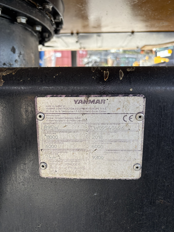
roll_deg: -1.4
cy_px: 116
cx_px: 87
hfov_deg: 53.1
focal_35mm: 26
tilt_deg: -13.4
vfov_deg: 67.3
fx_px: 174
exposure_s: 1/233
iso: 40
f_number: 1.6
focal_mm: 5.96
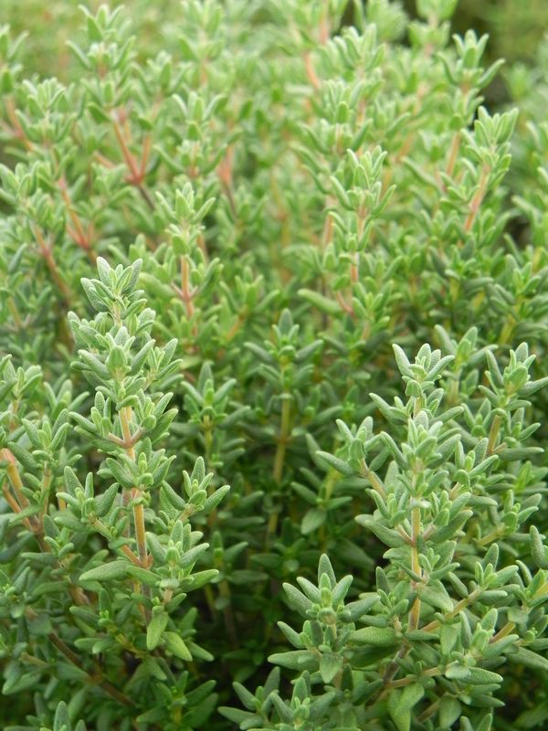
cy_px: 366
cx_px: 274
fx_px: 1583
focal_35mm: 75
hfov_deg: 19.6
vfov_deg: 26.0
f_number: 4
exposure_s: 1/100
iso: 160
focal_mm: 13.4
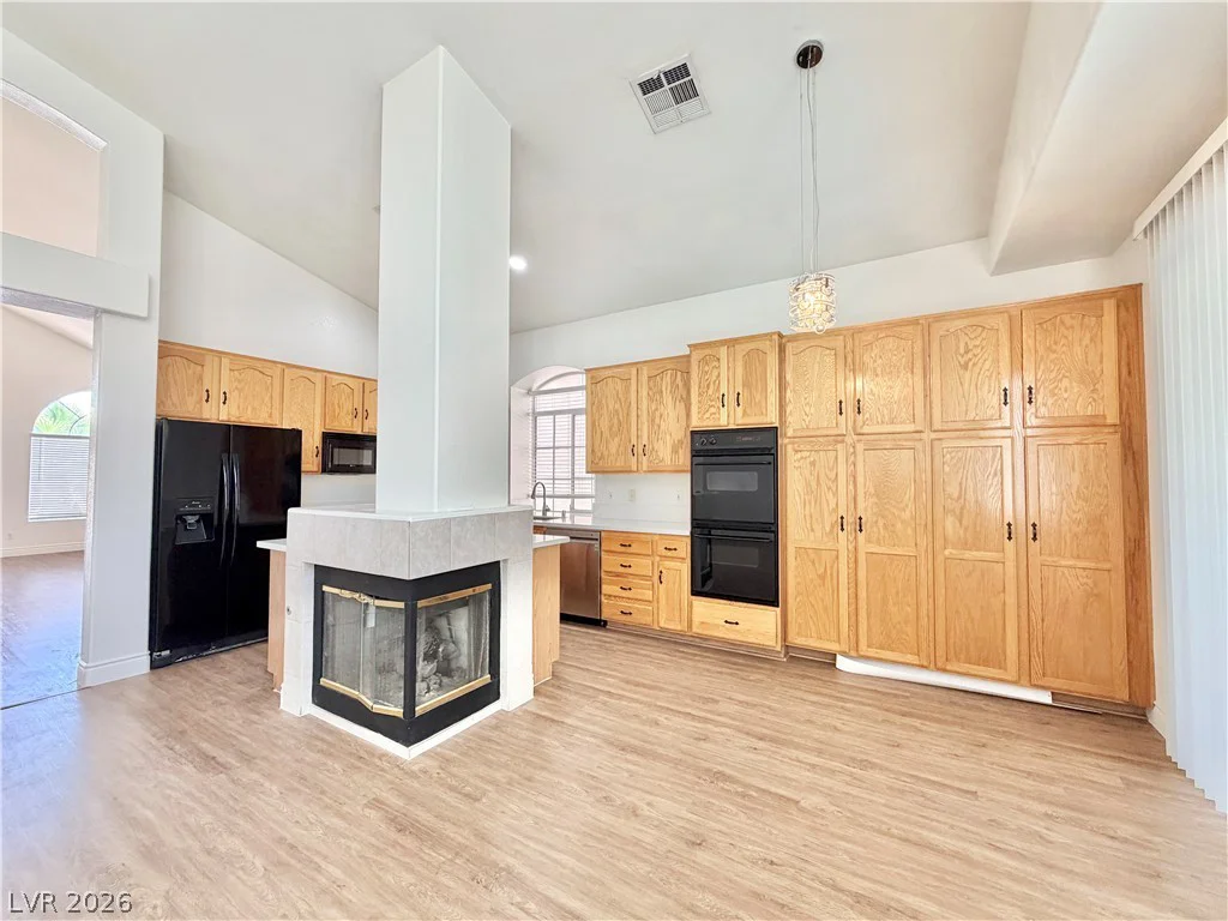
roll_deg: +0.0
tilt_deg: +1.8
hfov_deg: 102.1
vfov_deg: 85.7
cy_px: 460
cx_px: 614
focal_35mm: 14
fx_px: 497
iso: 250
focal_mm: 2.22
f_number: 2.2
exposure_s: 1/120
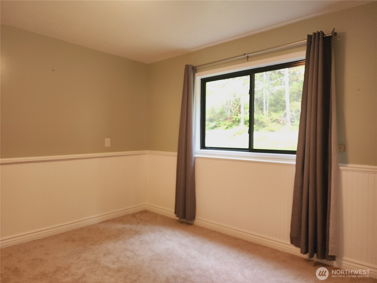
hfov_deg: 73.9
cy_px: 142
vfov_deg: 58.9
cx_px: 188
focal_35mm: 23
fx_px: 250
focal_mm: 6.4
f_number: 1.8
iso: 64
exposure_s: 1/60
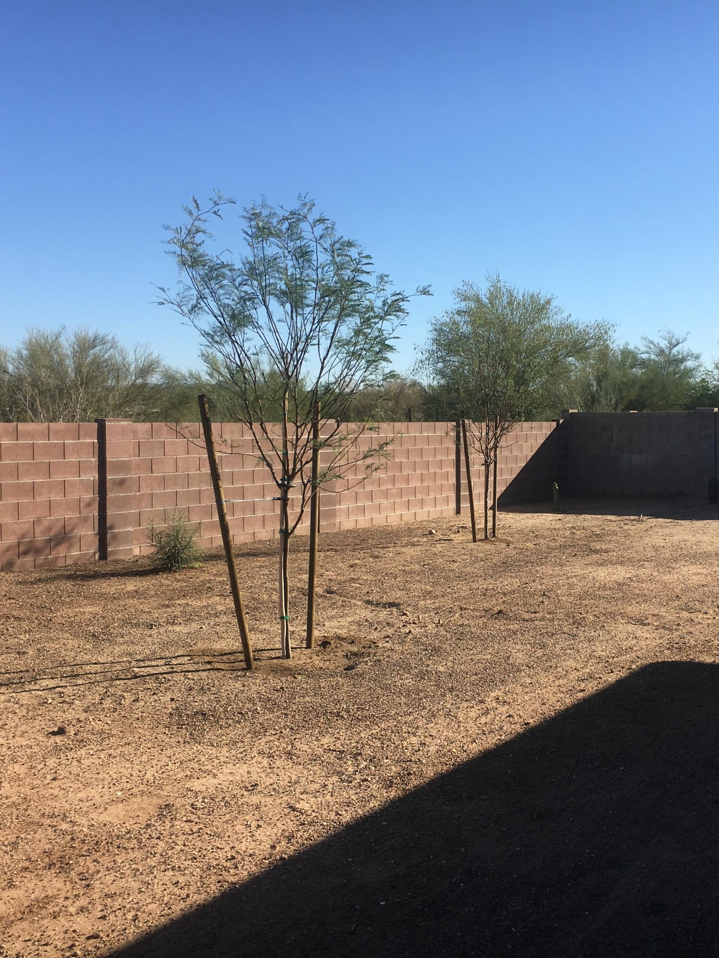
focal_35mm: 39
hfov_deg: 36.6
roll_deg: -0.6
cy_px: 475
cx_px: 440
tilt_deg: -2.5
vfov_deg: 47.9
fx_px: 1080
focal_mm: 4.15
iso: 25
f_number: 2.2
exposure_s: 1/1603
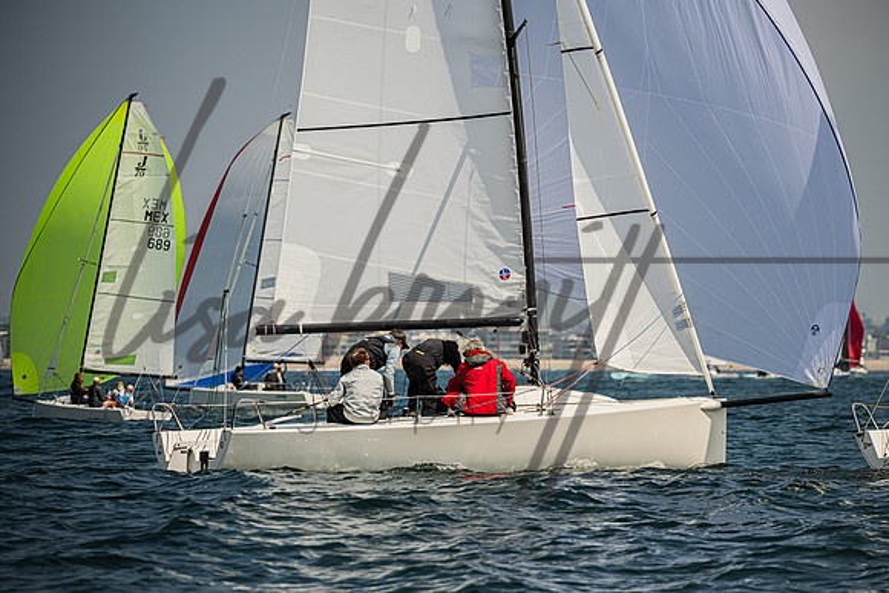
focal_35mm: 238
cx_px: 502
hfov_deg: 8.6
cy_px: 335
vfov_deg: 5.8
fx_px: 5879
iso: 220
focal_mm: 210
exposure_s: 1/4000
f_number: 5
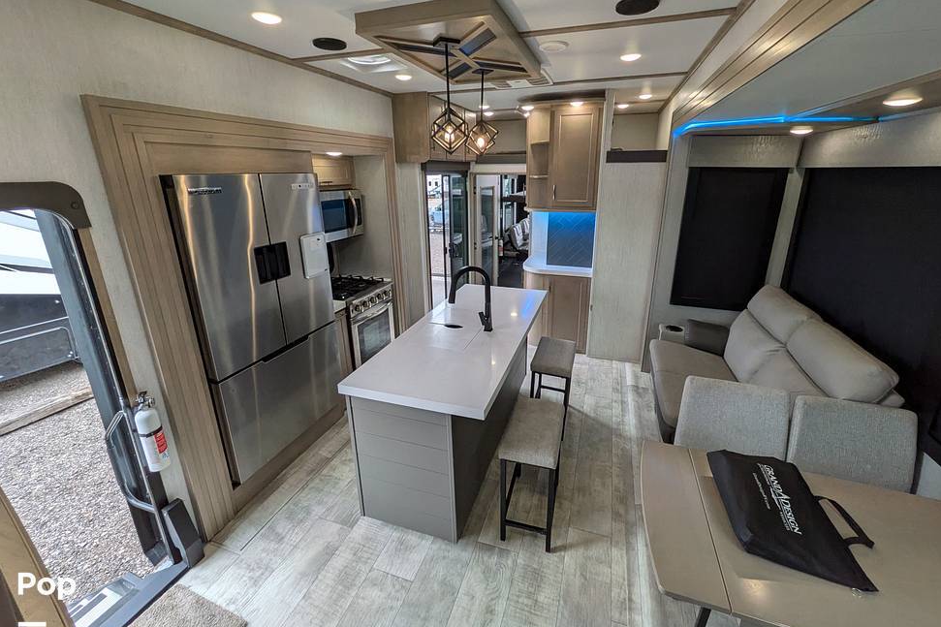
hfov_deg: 100.4
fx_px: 392
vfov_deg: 77.1
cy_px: 285
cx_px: 484
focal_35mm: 15
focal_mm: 1.85
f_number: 2.2
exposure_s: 1/120
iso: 72
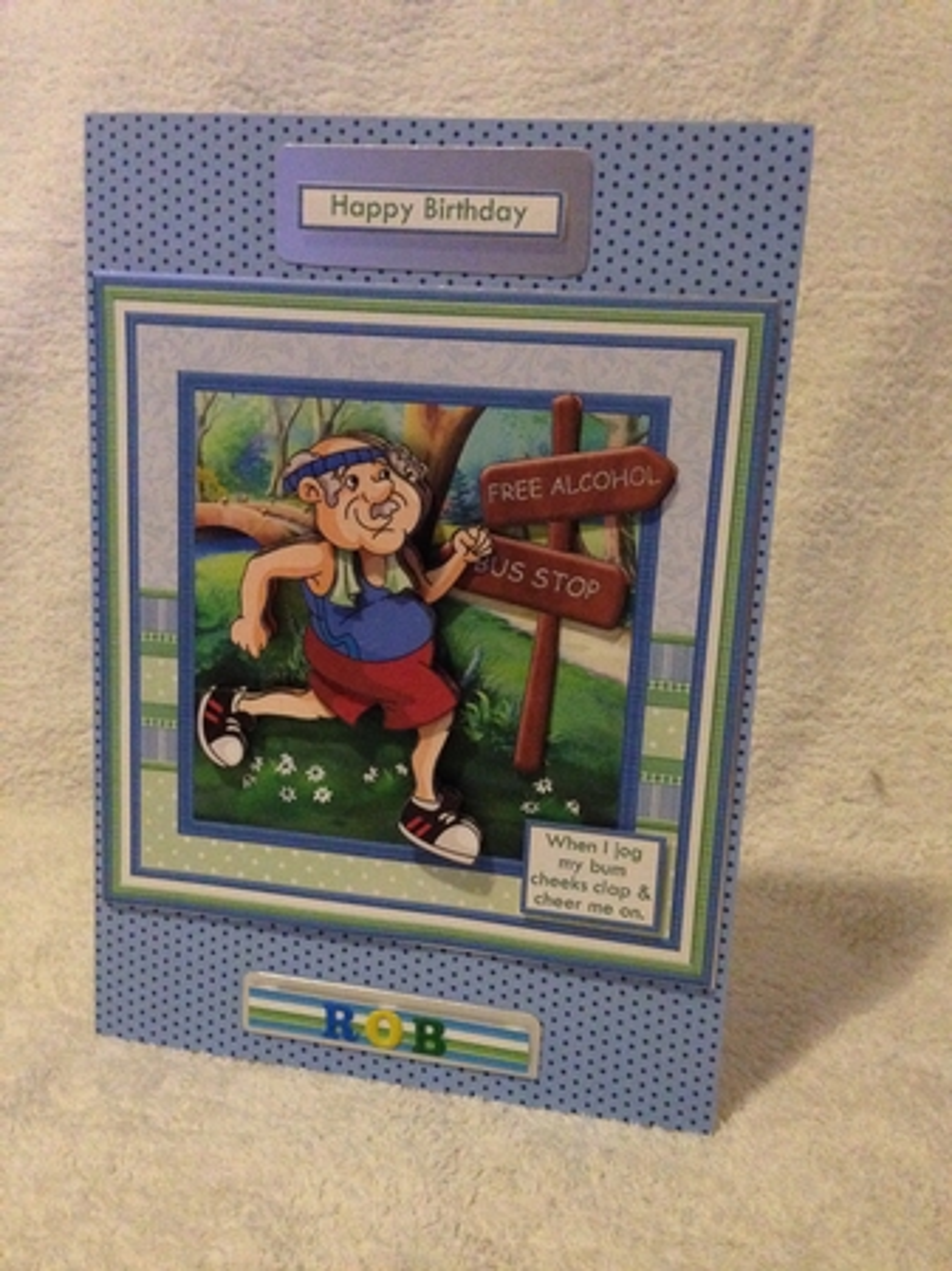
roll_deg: -4.2
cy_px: 636
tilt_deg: -8.5
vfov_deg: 55.4
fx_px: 1211
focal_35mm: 33
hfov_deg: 42.9
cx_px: 476
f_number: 2.4
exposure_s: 1/15
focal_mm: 4.12
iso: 800
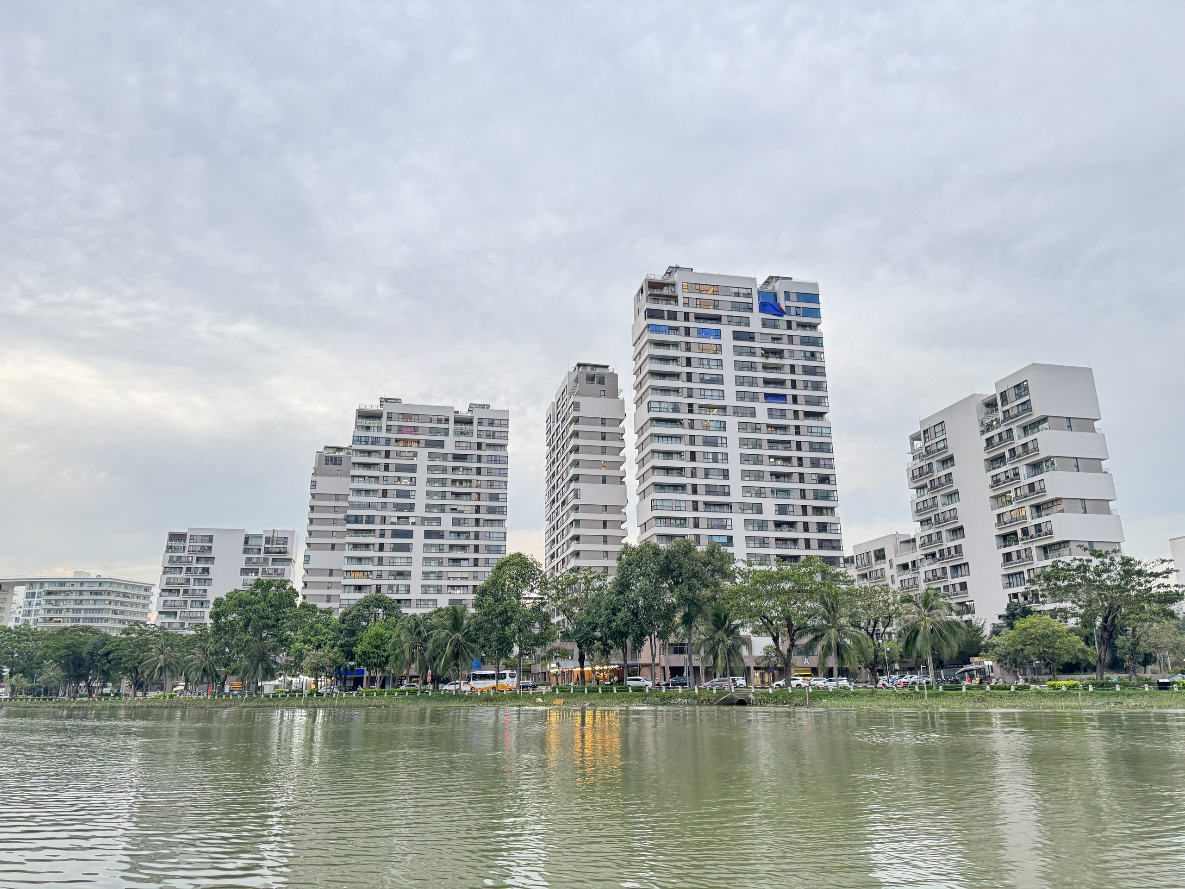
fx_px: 822
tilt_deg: +16.2
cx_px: 592
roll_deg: +0.5
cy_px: 444
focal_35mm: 24
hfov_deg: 71.6
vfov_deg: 56.8
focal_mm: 6.76
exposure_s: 1/63
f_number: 1.78
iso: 200
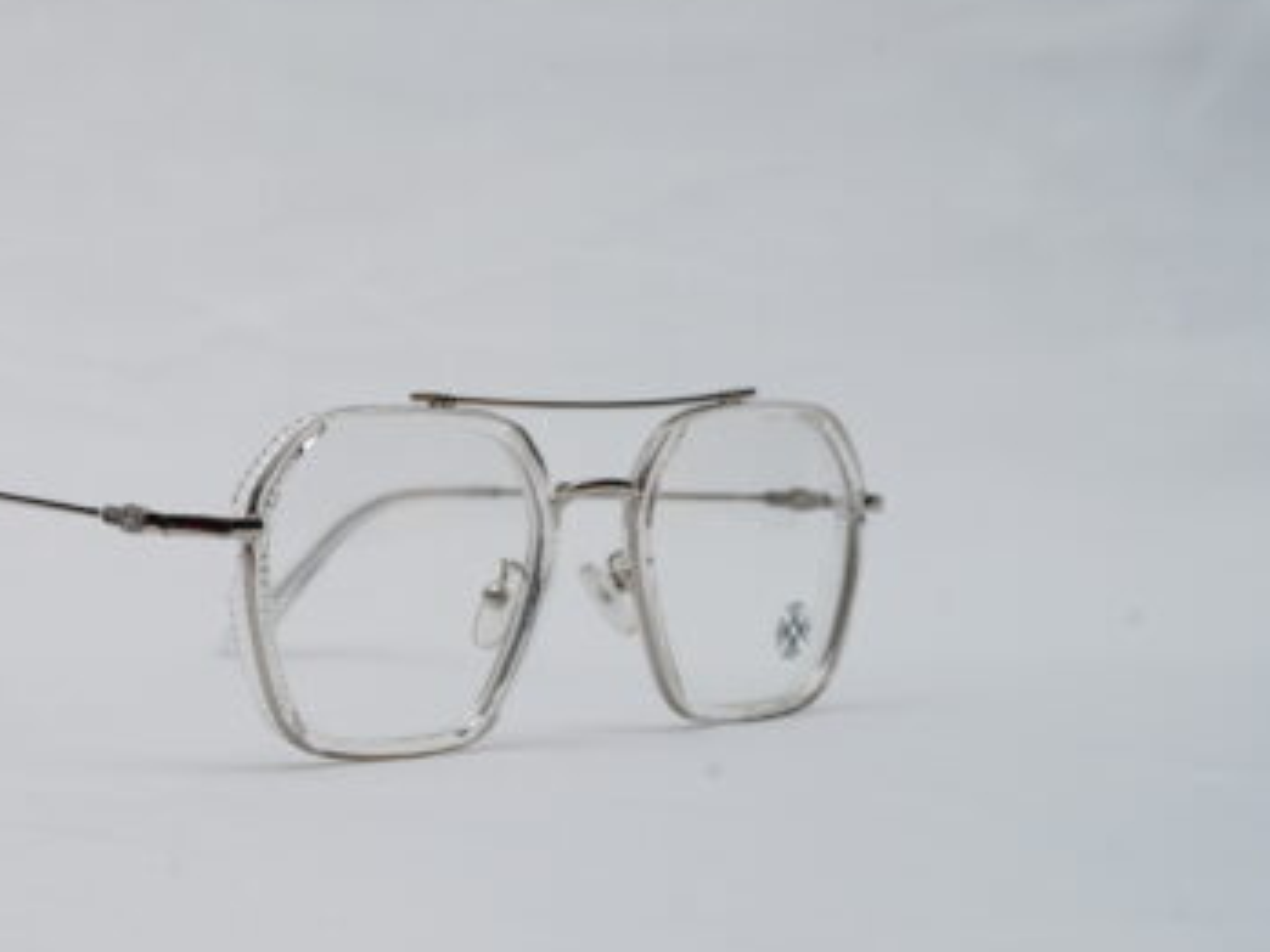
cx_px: 245
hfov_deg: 23.2
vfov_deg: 17.8
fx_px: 3045
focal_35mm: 83
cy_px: 500
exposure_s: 1/160
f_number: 9
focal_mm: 50
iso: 100
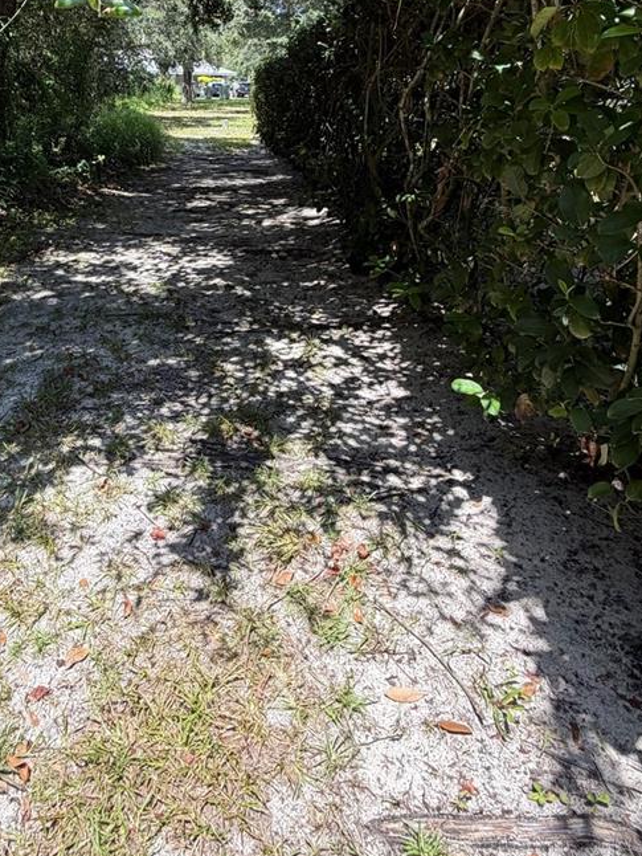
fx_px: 643
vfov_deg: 65.2
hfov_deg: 52.0
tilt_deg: -14.7
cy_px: 272
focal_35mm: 26
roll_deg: -0.7
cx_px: 209
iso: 50
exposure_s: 1/502
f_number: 2.2
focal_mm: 2.22
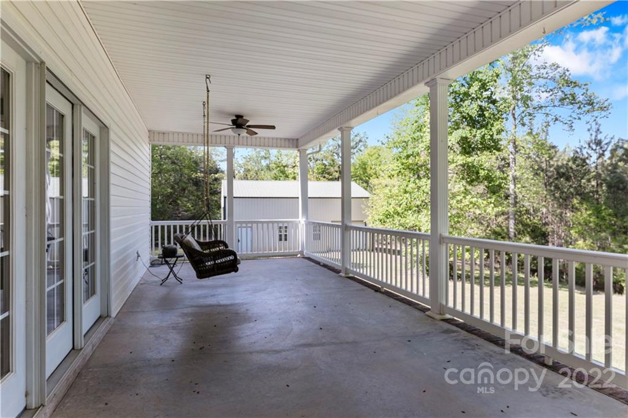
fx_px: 349
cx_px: 314
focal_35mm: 20
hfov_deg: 84.0
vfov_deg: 61.9
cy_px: 209
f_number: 7.1
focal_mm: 20
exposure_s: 1/320
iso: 320
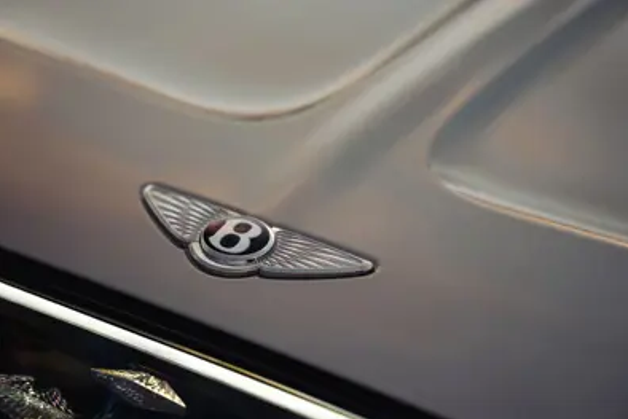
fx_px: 2391
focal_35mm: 137
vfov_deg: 10.0
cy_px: 210
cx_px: 317
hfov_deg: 15.0
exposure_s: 1/160
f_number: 2
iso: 160
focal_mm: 135
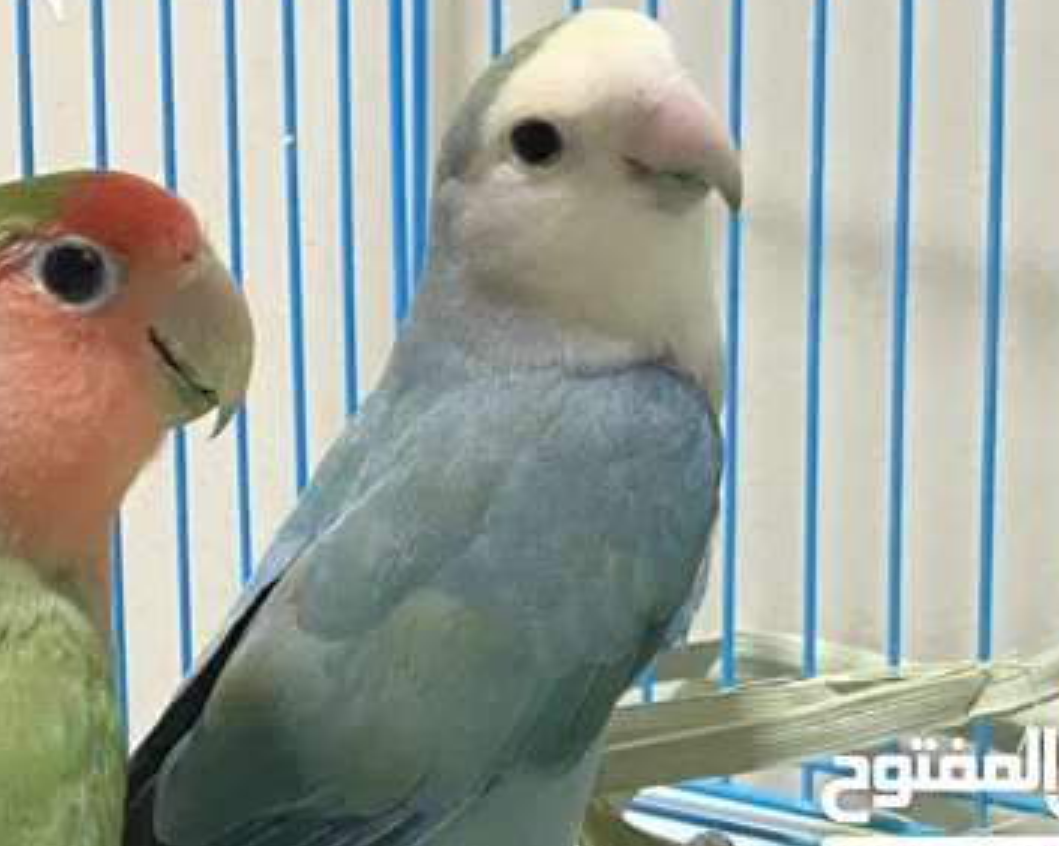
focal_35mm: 46
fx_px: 1441
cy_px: 294
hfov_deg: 40.0
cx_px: 369
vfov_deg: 32.5
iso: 500
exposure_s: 1/59
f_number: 1.8
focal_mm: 4.25
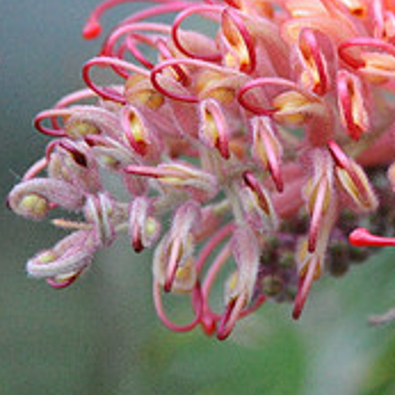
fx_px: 11012
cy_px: 130
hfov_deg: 2.1
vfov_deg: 2.1
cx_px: 379
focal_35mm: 853
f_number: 5.6
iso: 6400
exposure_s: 1/160
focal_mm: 300
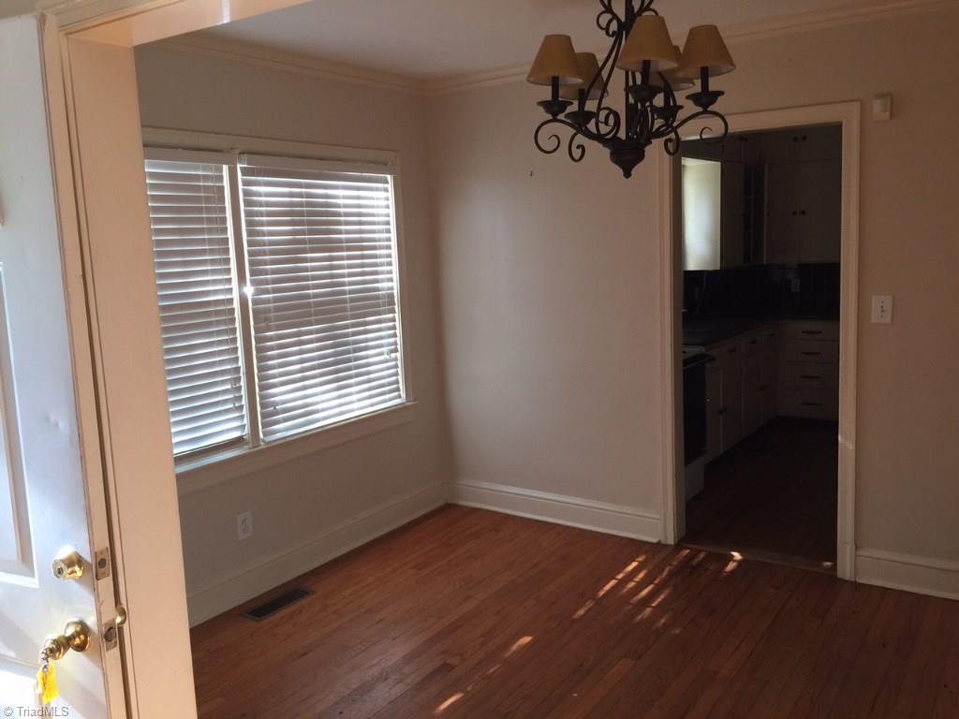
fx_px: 803
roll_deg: +1.3
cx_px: 480
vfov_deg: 48.2
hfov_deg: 61.7
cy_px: 360
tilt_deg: -6.6
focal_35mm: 29
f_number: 2.2
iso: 50
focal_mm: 4.15
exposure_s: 1/30
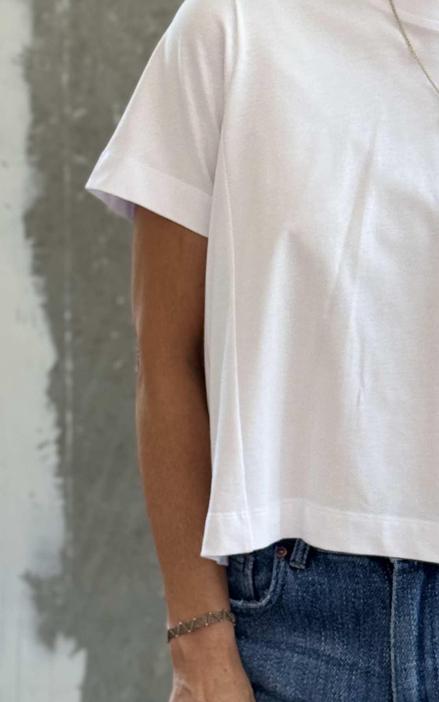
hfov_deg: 12.5
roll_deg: +2.1
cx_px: 418
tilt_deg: -5.6
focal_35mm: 104
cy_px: 227
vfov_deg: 19.9
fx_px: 1991
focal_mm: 6.76
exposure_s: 1/100
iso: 64
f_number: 1.78
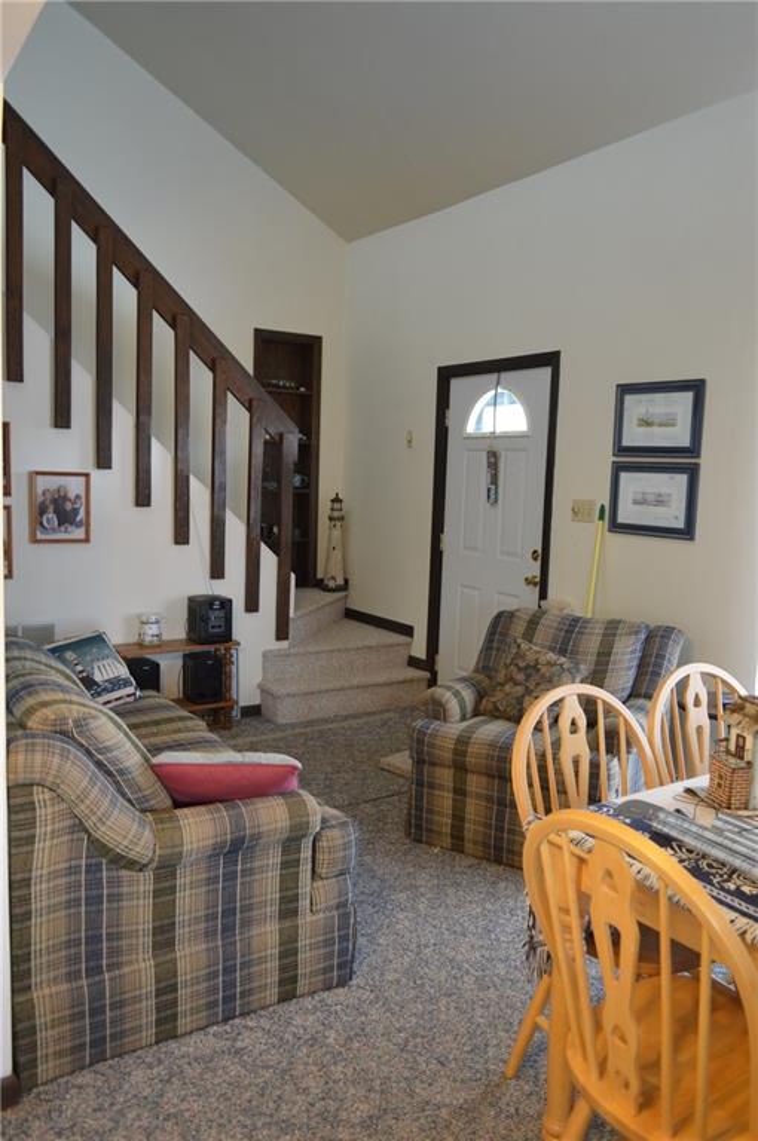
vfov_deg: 67.4
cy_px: 570
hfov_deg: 47.8
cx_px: 379
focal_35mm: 27
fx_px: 855
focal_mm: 18
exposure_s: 1/15
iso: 560
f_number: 3.5
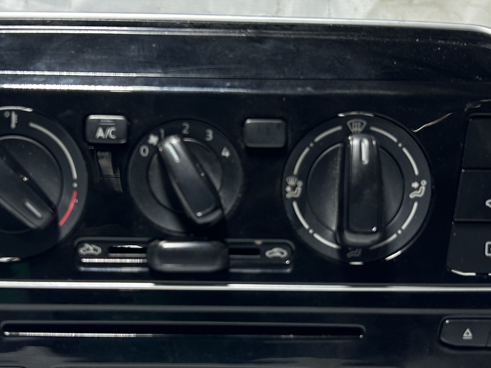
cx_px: 190
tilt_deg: -9.1
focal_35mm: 62
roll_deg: -1.7
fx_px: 879
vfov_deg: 23.6
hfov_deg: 31.1
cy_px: 218
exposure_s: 1/355
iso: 50
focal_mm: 5.7
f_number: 1.5
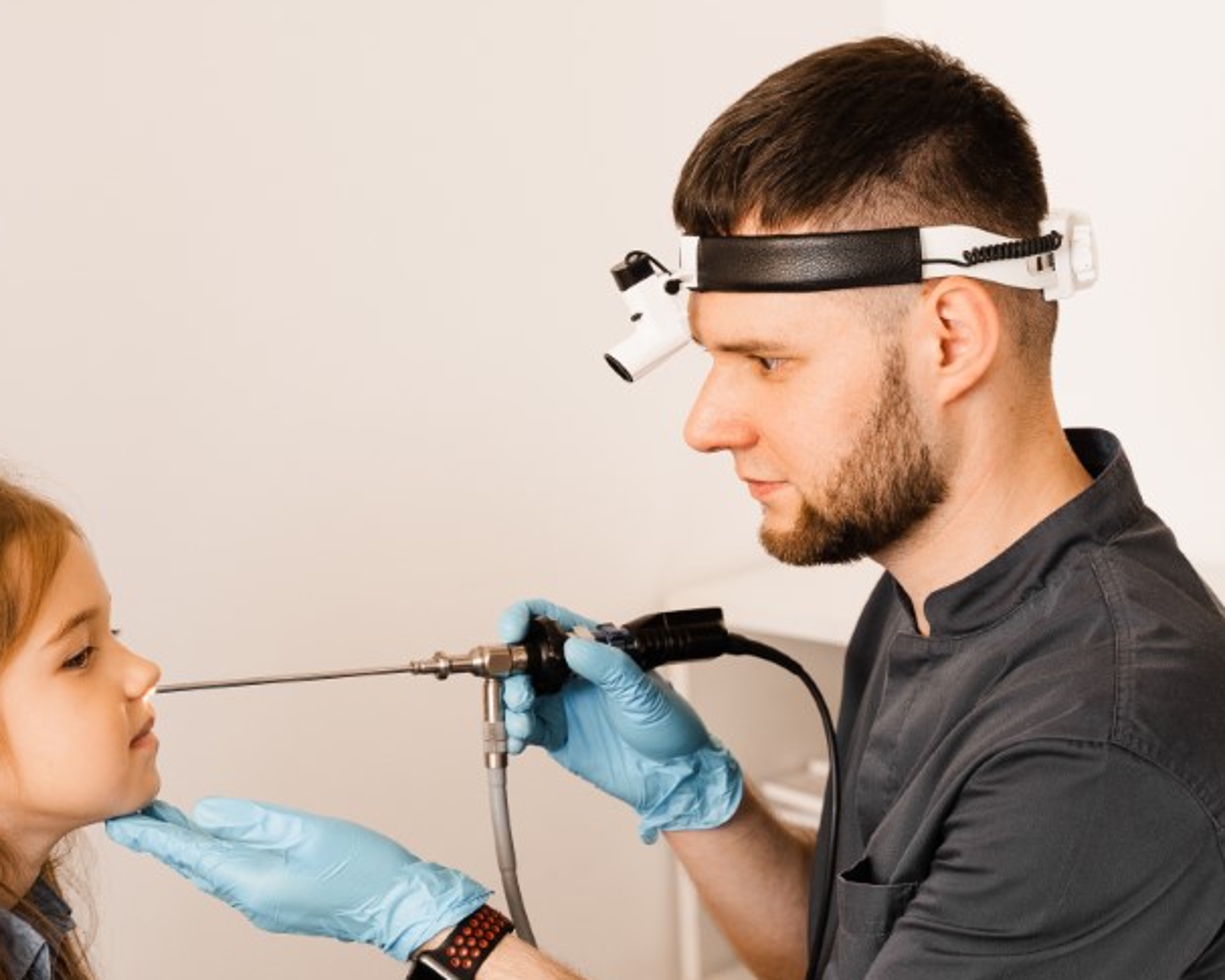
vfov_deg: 14.4
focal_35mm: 107
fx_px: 3880
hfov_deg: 17.9
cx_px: 687
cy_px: 572
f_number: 3.5
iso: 640
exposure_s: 1/250
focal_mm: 60
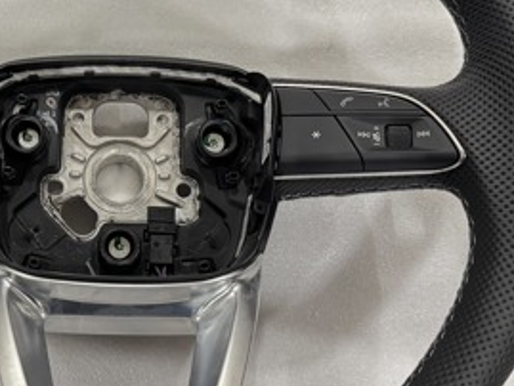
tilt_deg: -76.4
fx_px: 847
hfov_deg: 32.9
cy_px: 138
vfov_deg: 25.6
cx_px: 109
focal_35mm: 57
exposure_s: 1/60
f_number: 1.78
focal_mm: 6.76
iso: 800
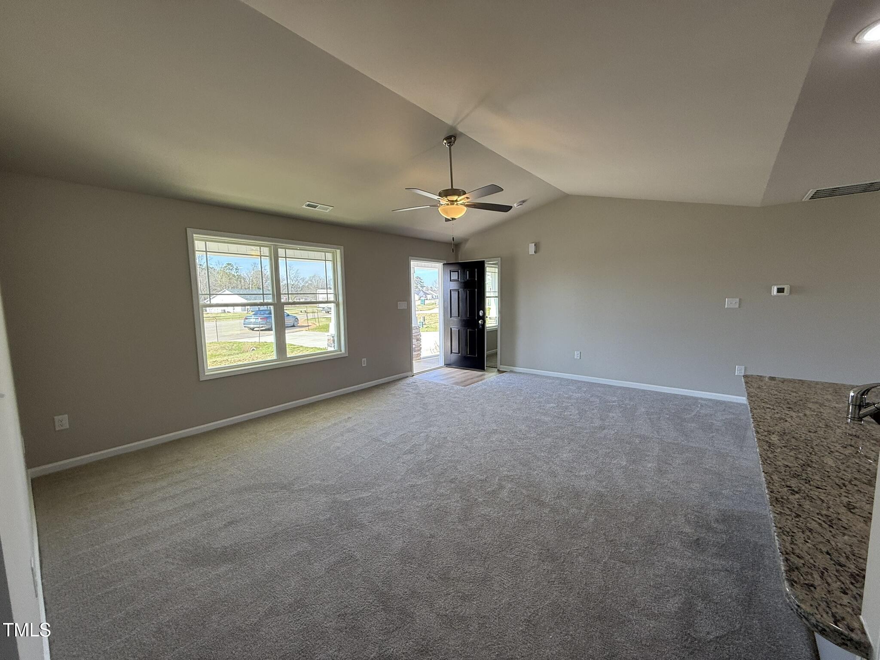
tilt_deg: -4.9
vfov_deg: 85.7
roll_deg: +1.1
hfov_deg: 102.1
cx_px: 440
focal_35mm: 14
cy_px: 330
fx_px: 356
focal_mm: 2.22
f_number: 2.2
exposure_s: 1/136
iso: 64
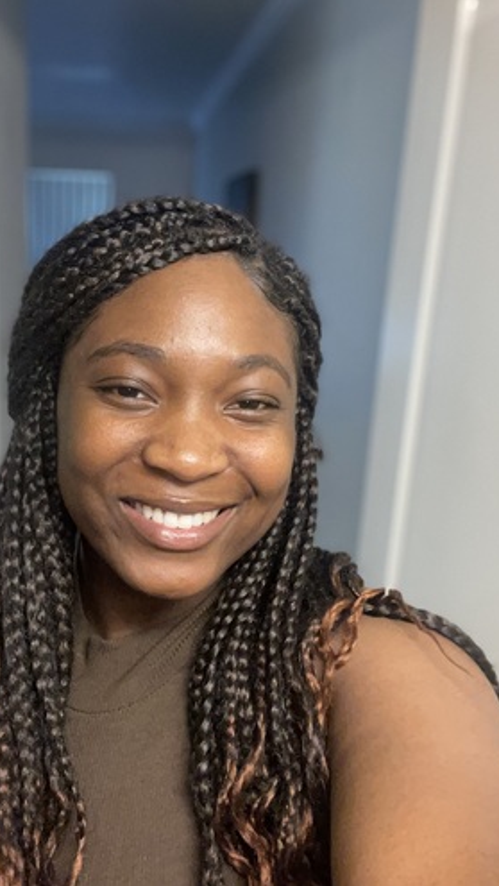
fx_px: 775
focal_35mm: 33
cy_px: 440
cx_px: 171
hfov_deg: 35.4
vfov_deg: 59.5
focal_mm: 2.71
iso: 320
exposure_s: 1/60
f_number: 2.2
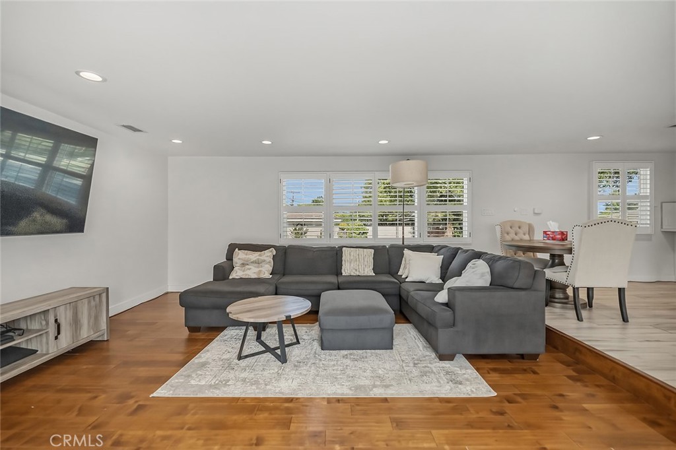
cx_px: 338
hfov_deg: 96.8
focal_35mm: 16
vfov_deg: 73.7
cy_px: 225
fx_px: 300
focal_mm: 16
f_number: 4
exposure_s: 1/4000
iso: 1250
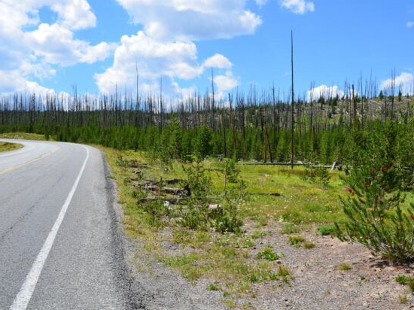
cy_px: 155
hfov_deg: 39.3
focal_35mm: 49
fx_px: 580
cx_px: 206
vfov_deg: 29.9
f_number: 11
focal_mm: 29
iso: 100
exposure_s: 1/125
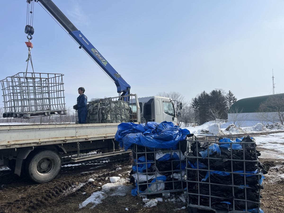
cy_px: 106
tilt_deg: +3.0
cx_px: 142
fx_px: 213
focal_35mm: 26
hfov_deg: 67.3
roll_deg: +0.4
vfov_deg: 53.1
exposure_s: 1/9901
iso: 50
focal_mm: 5.1
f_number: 1.6
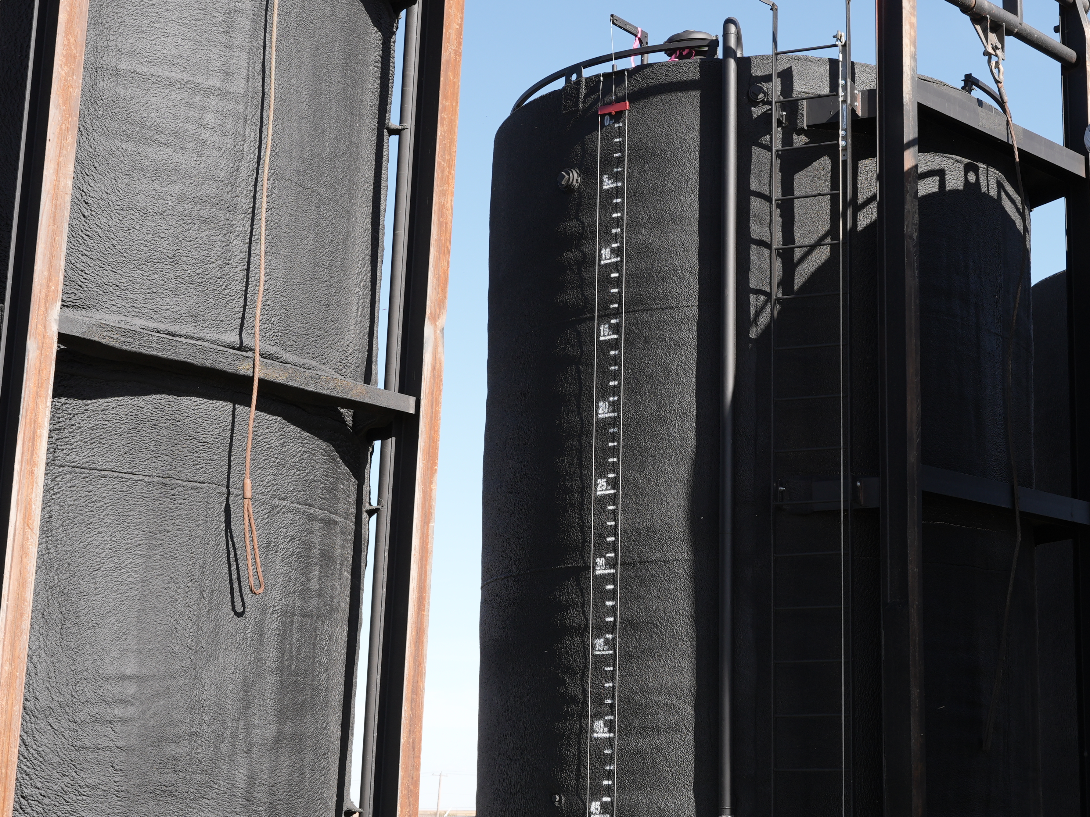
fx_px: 2078
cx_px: 796
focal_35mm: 66
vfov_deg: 22.2
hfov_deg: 29.0
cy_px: 459
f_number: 9
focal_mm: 35
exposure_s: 1/160
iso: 160
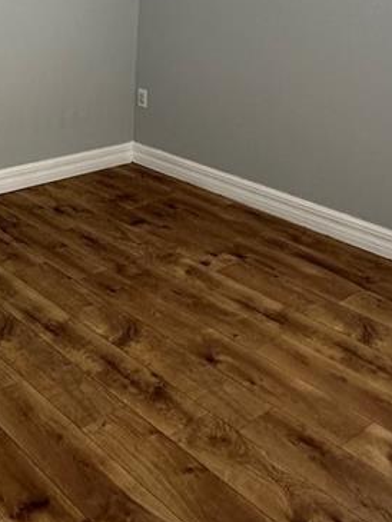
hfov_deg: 30.2
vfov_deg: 37.4
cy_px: 14
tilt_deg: -5.2
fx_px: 694
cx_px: 41
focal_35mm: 46
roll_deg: -2.5
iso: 250
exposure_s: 1/99
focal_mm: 2.22
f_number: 2.2
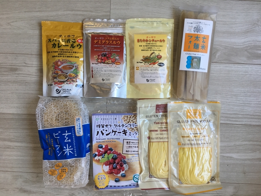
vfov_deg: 48.2
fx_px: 219
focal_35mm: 29
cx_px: 130
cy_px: 98
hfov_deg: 61.7
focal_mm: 4.15
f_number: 2.2
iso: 40
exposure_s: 1/33
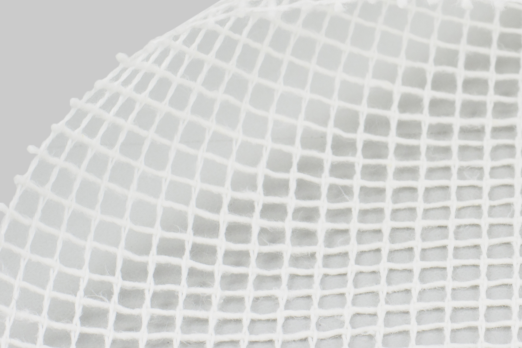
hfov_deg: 10.0
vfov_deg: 6.7
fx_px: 2944
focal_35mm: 203
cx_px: 624
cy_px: -6
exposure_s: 1/13
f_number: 10
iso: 100
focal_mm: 50
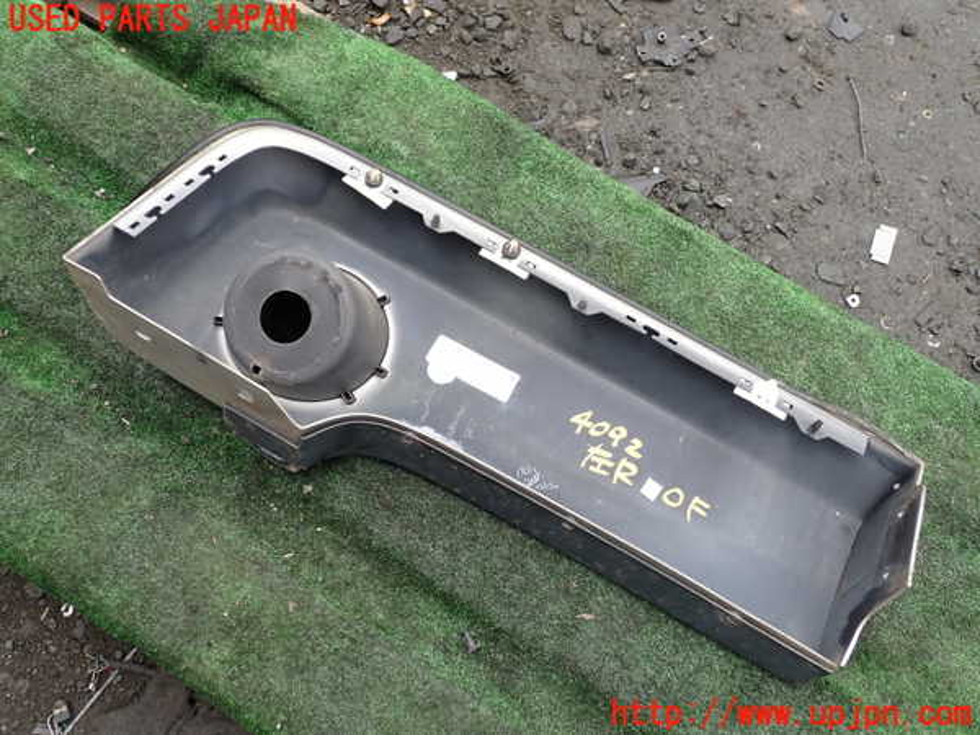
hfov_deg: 60.0
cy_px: 368
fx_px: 849
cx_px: 490
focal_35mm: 30
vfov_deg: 46.8
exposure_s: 1/320
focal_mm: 5.4
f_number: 3.2
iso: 100
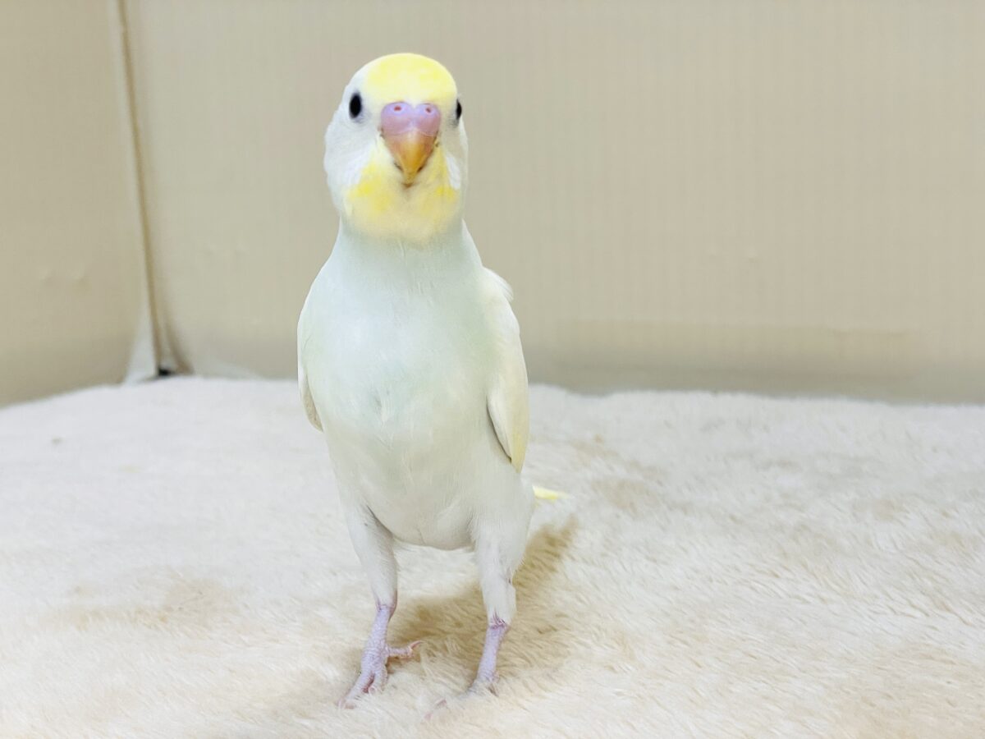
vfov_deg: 28.0
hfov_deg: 36.8
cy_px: 370
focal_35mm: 52
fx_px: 1480
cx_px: 492
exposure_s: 1/99
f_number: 2
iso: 64
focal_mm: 6
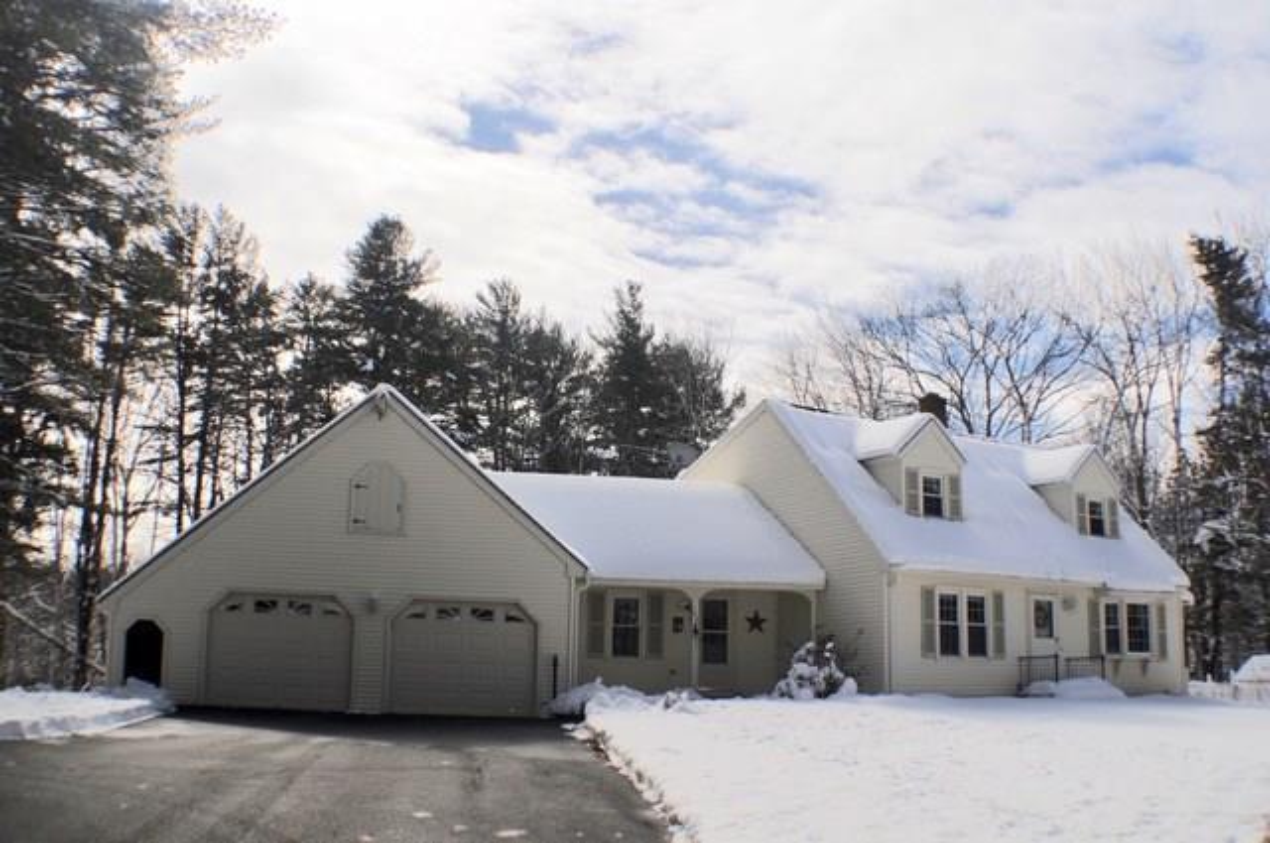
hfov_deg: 46.5
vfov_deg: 31.8
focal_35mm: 42
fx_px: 1480
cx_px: 635
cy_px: 422
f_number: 4
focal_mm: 28
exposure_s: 1/5000
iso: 200
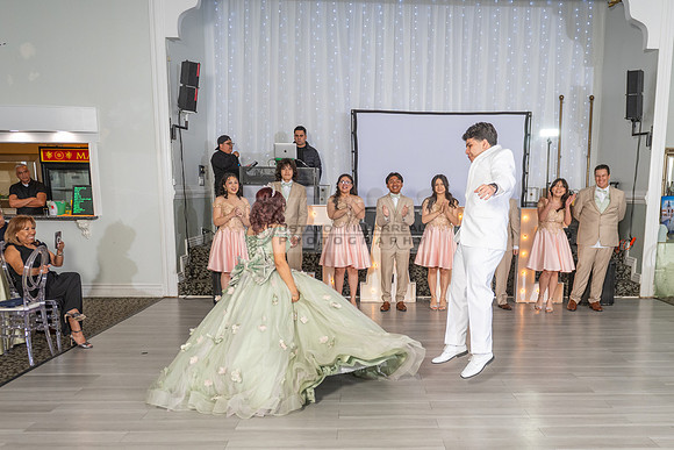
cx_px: 394
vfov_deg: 36.7
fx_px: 666
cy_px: 319
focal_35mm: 36
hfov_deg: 53.4
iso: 500
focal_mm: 24
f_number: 3.5
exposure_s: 1/200
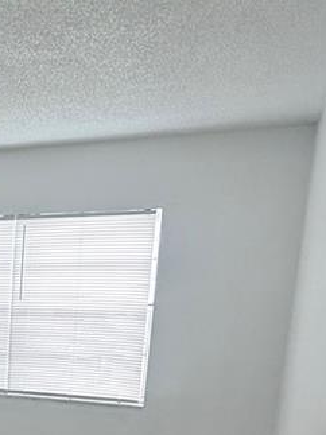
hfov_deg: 23.9
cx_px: -119
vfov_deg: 33.8
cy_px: 431
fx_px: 653
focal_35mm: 52
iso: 100
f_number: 2.2
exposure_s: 1/120
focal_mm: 2.22
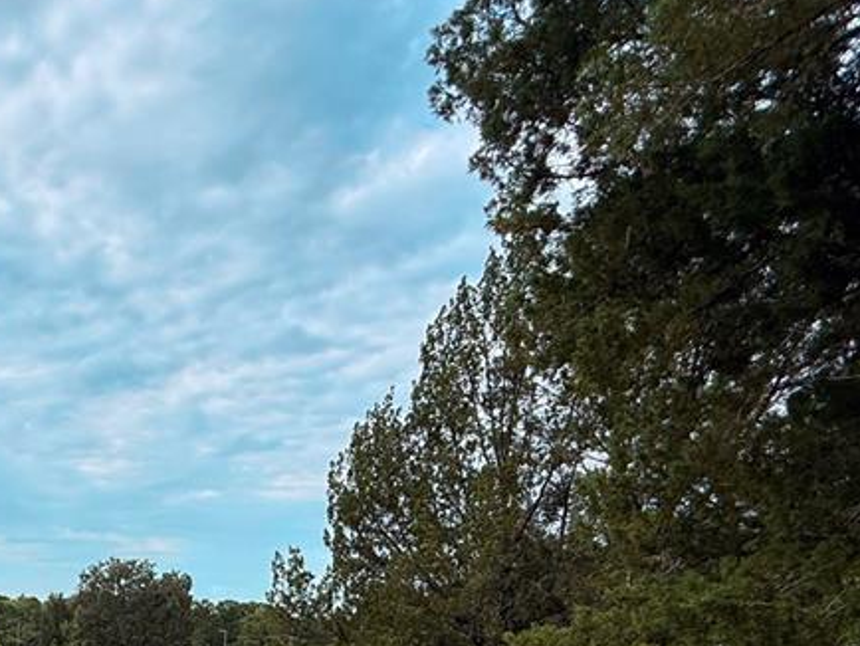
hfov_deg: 45.4
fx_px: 820
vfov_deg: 35.3
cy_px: 747
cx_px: -26
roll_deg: -1.6
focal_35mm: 33
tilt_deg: -9.0
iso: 50
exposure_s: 1/1285
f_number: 2.2
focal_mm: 2.22
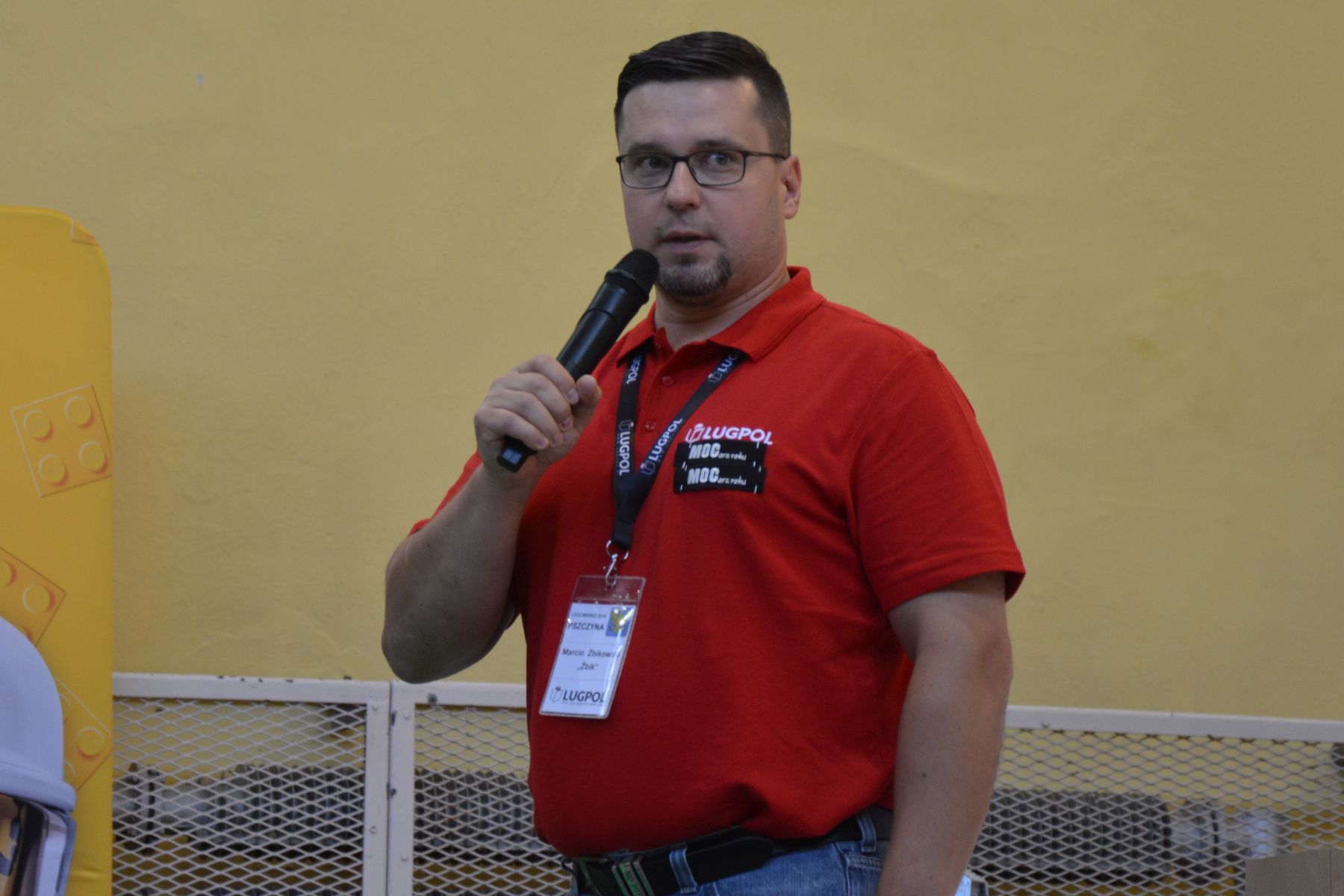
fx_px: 3248
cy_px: 448
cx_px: 672
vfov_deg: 15.7
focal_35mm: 87
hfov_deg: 23.4
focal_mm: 58
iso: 500
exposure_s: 1/60
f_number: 5
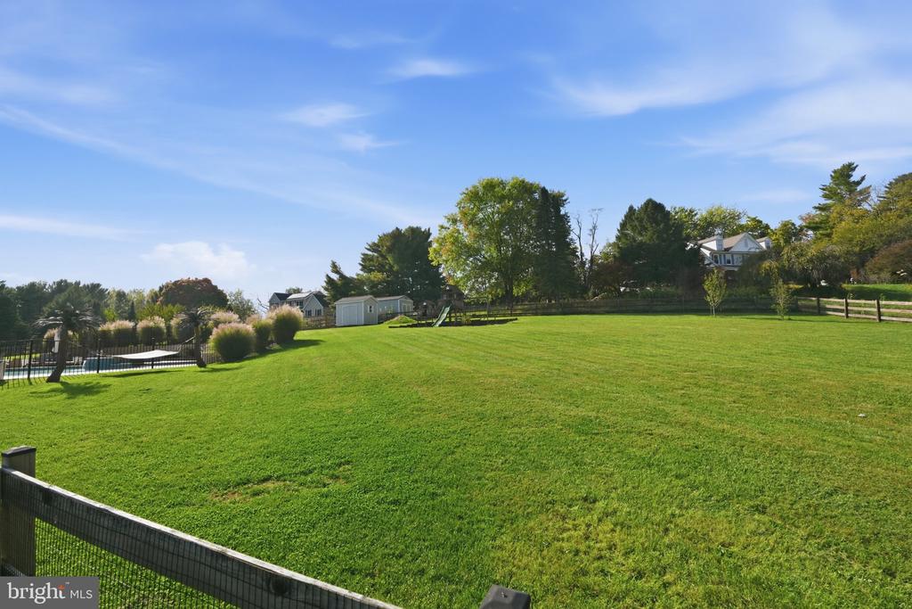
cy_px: 304
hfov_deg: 95.0
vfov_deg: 72.1
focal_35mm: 16
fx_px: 418
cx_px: 456
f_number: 8
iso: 200
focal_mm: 16.5
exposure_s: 1/640
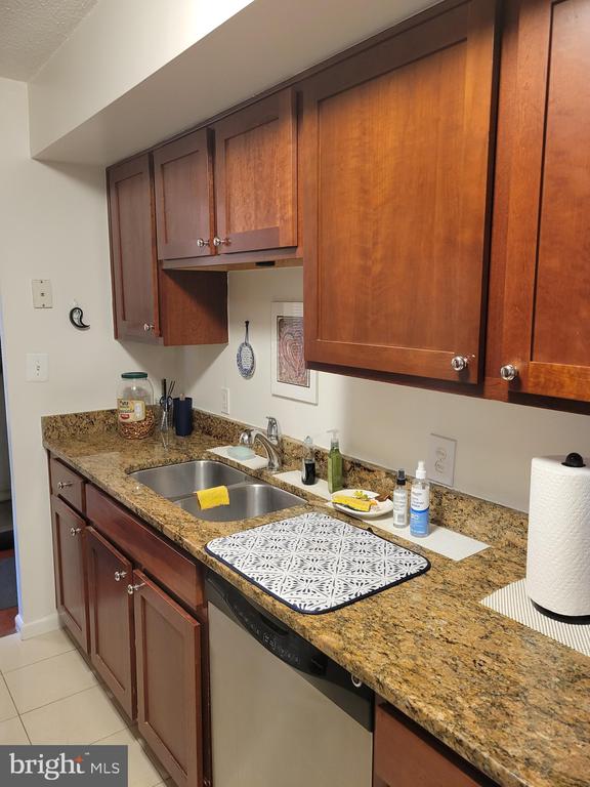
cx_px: 295
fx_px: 591
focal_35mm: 26
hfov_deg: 53.1
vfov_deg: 67.3
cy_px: 394
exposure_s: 1/40
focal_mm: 5.4
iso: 320
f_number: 1.8
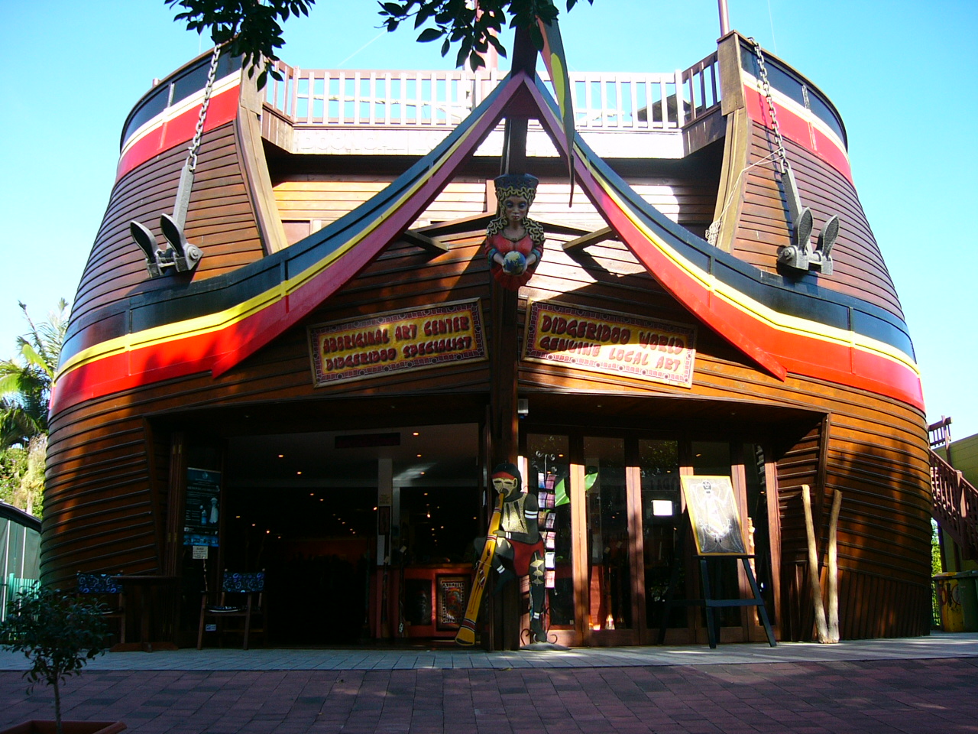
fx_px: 989
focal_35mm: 35
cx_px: 489
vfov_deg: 40.7
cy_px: 367
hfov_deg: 52.6
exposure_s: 1/250
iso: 50
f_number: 2.8
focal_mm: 5.8
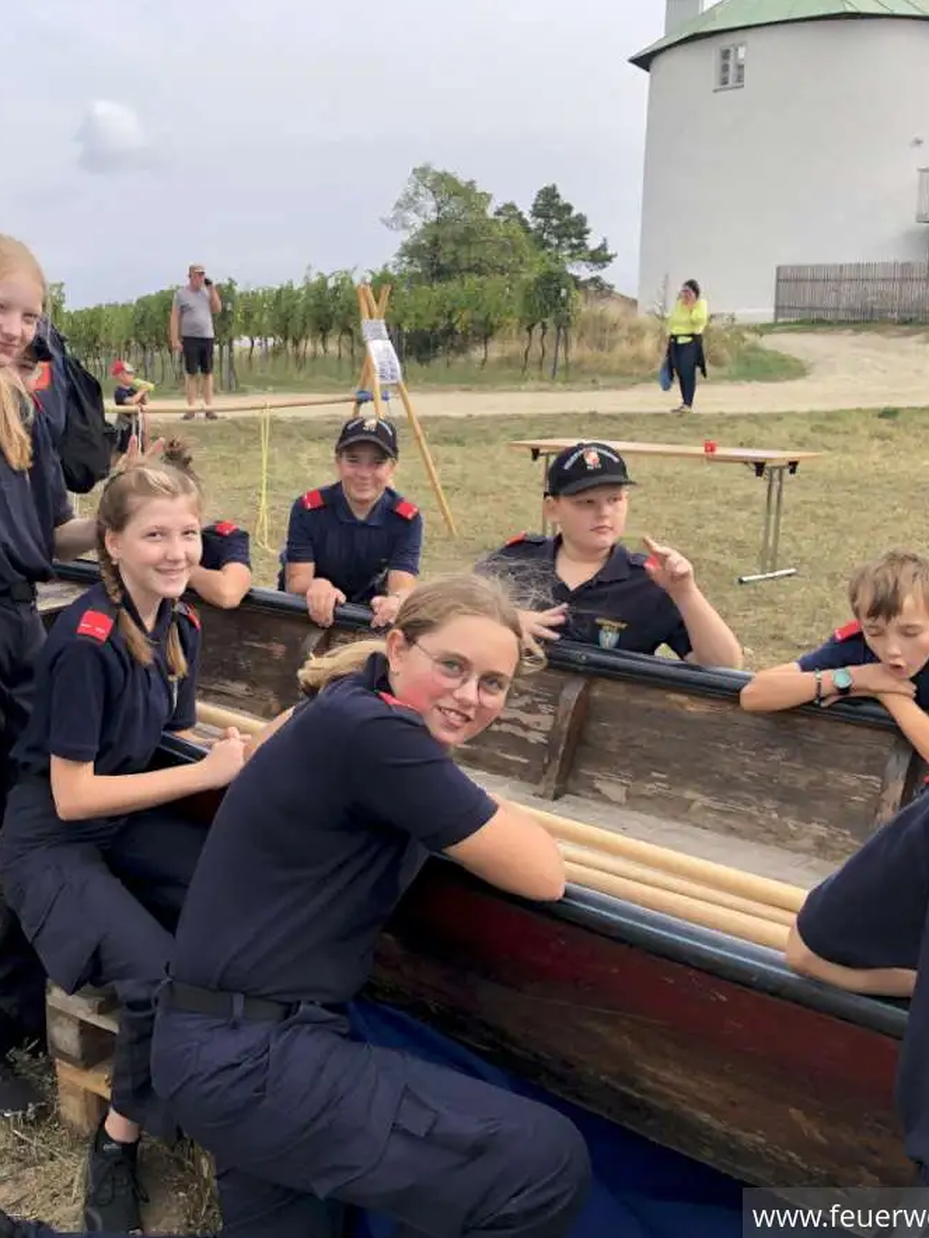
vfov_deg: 49.0
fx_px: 1360
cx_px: 240
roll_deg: +1.1
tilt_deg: -9.6
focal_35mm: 38
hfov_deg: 36.9
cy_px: 618
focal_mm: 4
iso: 20
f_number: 1.8
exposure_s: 1/607
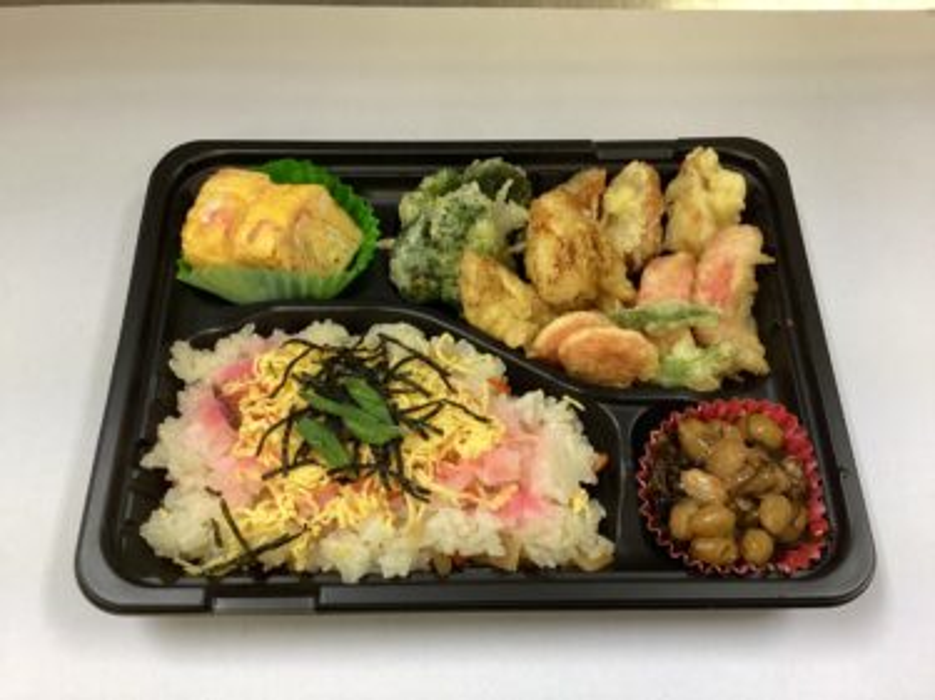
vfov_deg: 45.4
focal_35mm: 31
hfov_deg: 58.4
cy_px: 350
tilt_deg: -62.4
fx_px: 837
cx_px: 468
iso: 125
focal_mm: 3.3
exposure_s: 1/50
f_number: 2.4
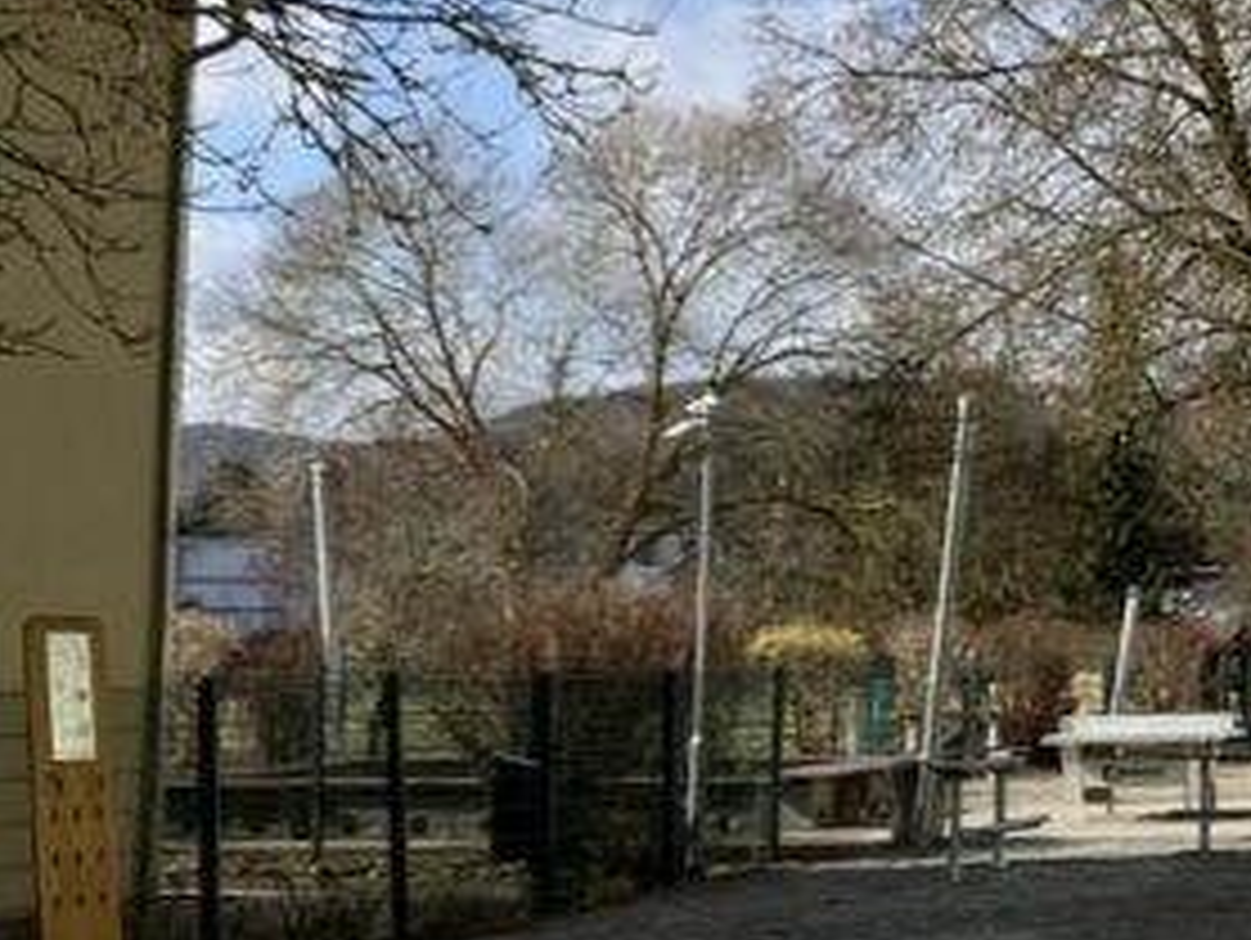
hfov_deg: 18.5
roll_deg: -0.3
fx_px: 3726
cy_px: 270
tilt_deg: +4.6
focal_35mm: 103
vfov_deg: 14.3
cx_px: 1287
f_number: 1.8
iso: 32
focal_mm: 3.99
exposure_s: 1/2208
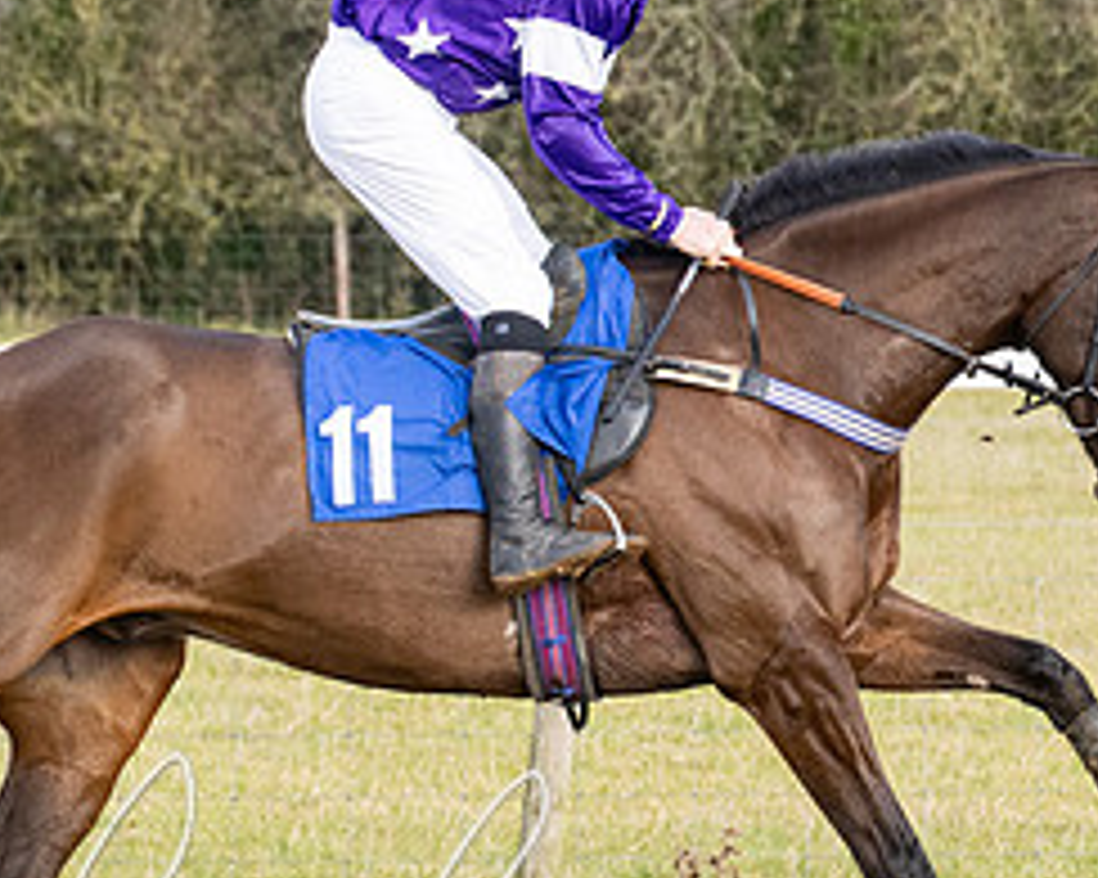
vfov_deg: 3.8
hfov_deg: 4.8
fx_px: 13091
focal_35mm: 403
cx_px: 769
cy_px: 760
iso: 800
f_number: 5
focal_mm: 110
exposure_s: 1/1600
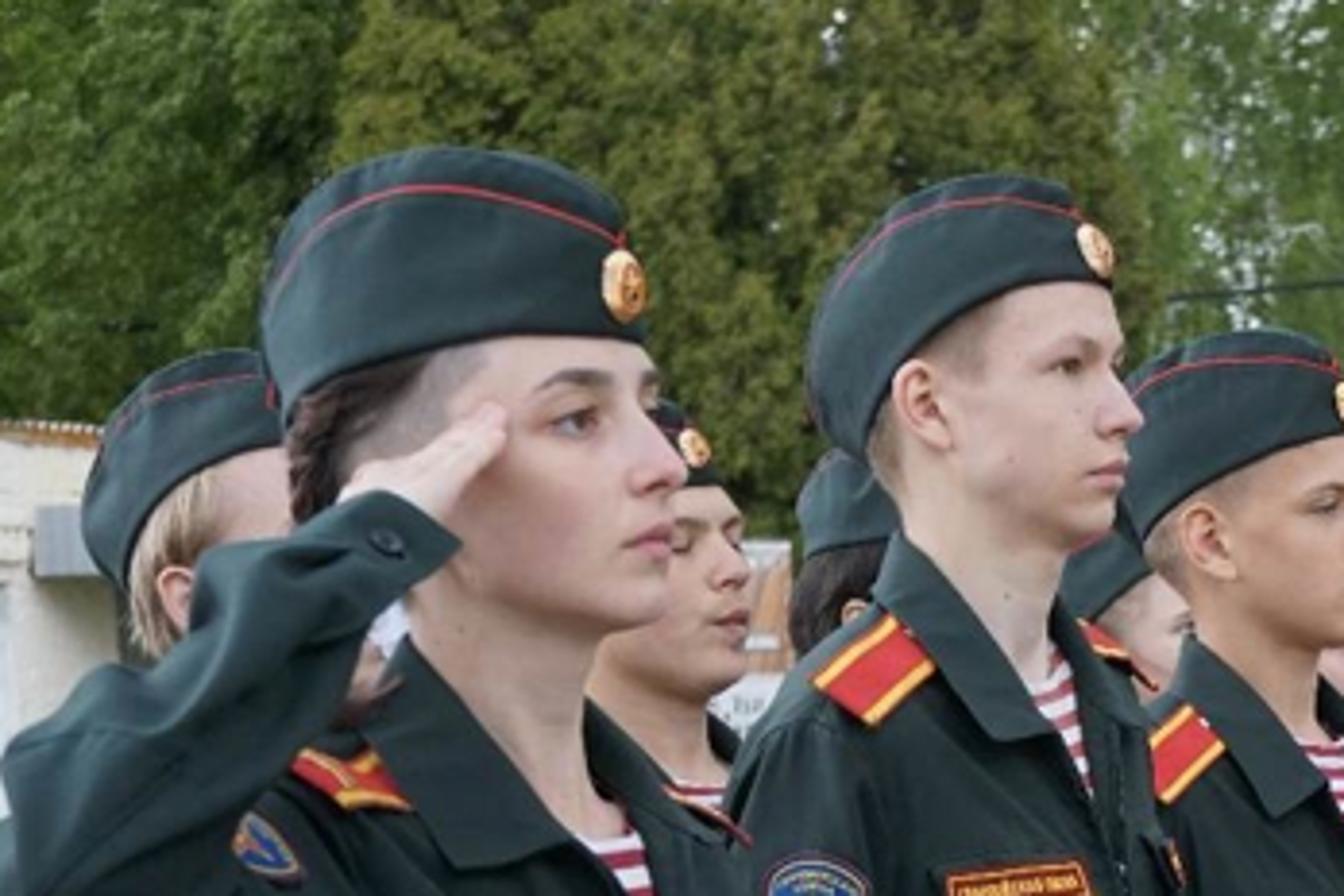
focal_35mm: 100
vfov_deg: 13.5
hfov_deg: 20.0
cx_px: 1236
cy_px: 873
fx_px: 3736
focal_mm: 31
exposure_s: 1/160
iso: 640
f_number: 4.5
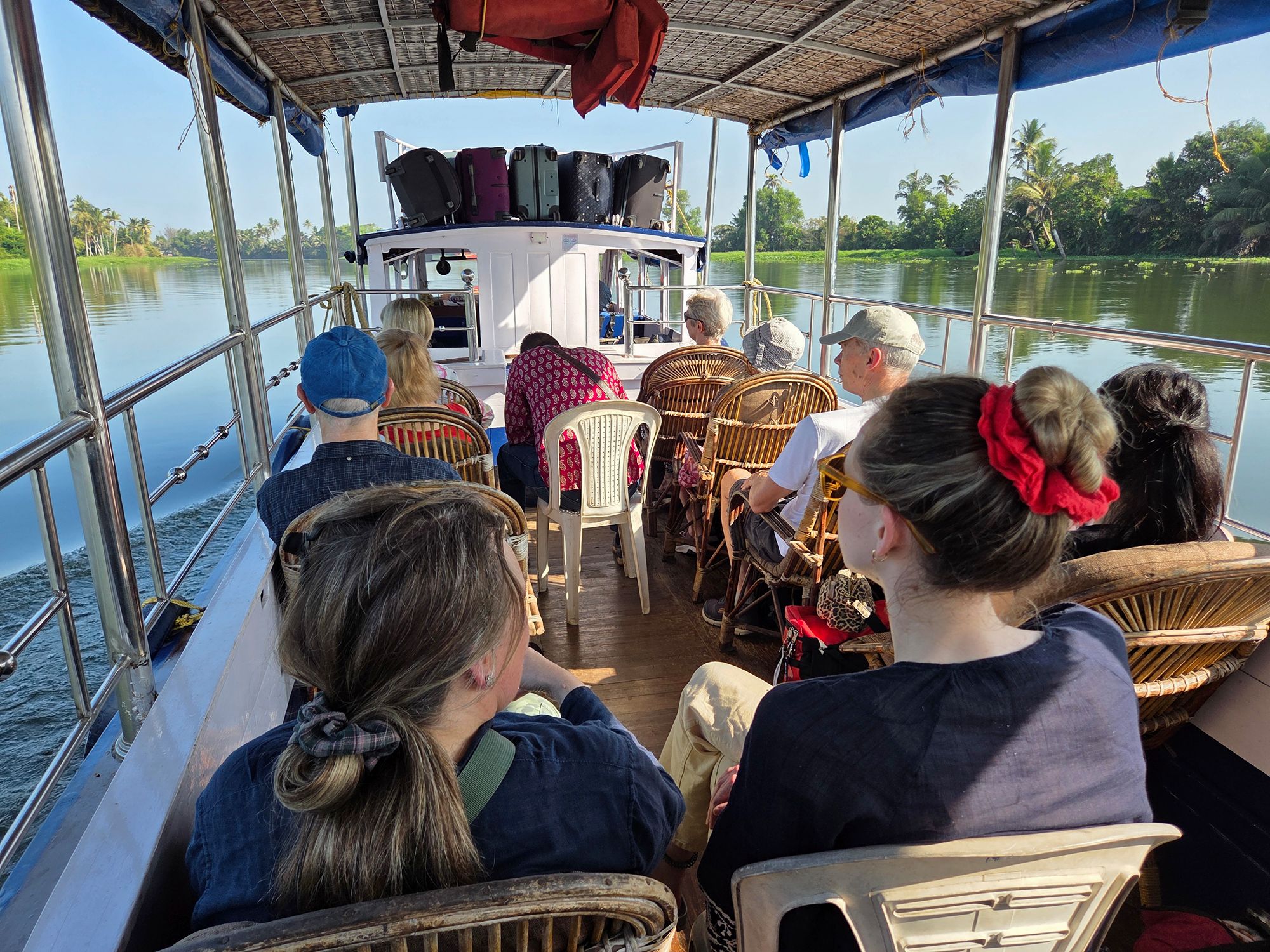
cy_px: 476
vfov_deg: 58.9
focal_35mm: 23
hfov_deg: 73.9
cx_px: 635
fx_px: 844
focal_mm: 5.4
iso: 80
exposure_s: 1/2558
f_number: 1.8
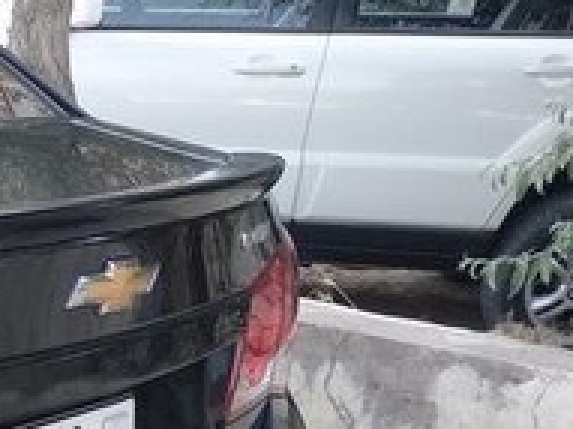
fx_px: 1489
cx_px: -279
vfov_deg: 14.9
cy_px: 700
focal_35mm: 90
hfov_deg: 19.2
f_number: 2.2
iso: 125
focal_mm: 3.83
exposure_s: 1/100
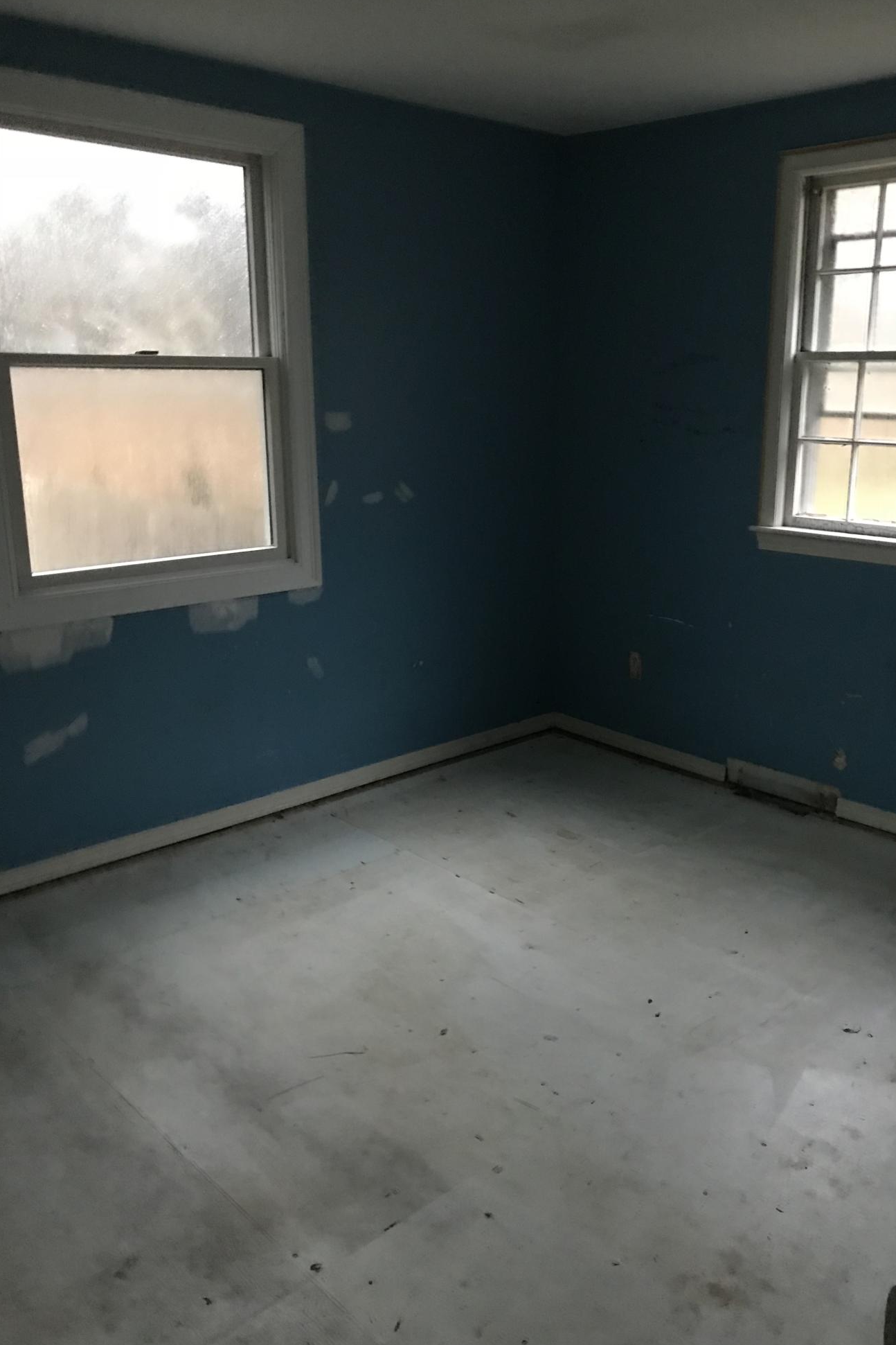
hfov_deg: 43.5
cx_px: 517
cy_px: 674
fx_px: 1120
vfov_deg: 61.9
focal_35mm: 30
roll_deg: -0.8
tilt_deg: -11.9
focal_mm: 3.99
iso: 80
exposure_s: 1/5
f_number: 1.8
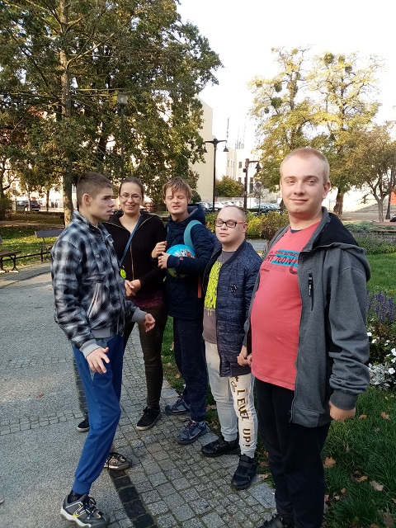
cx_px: 198
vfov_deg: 67.3
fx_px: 397
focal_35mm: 26
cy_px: 264
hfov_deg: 53.1
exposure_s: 1/284
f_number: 1.8
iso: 100
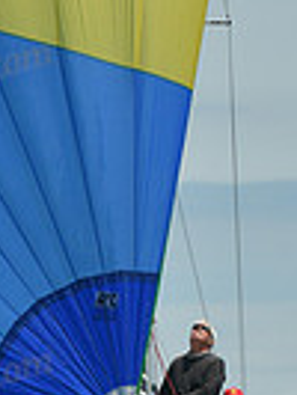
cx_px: 208
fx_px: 9571
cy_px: 209
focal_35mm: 838
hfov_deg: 1.8
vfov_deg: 2.4
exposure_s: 1/640
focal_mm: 200
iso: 320
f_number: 9
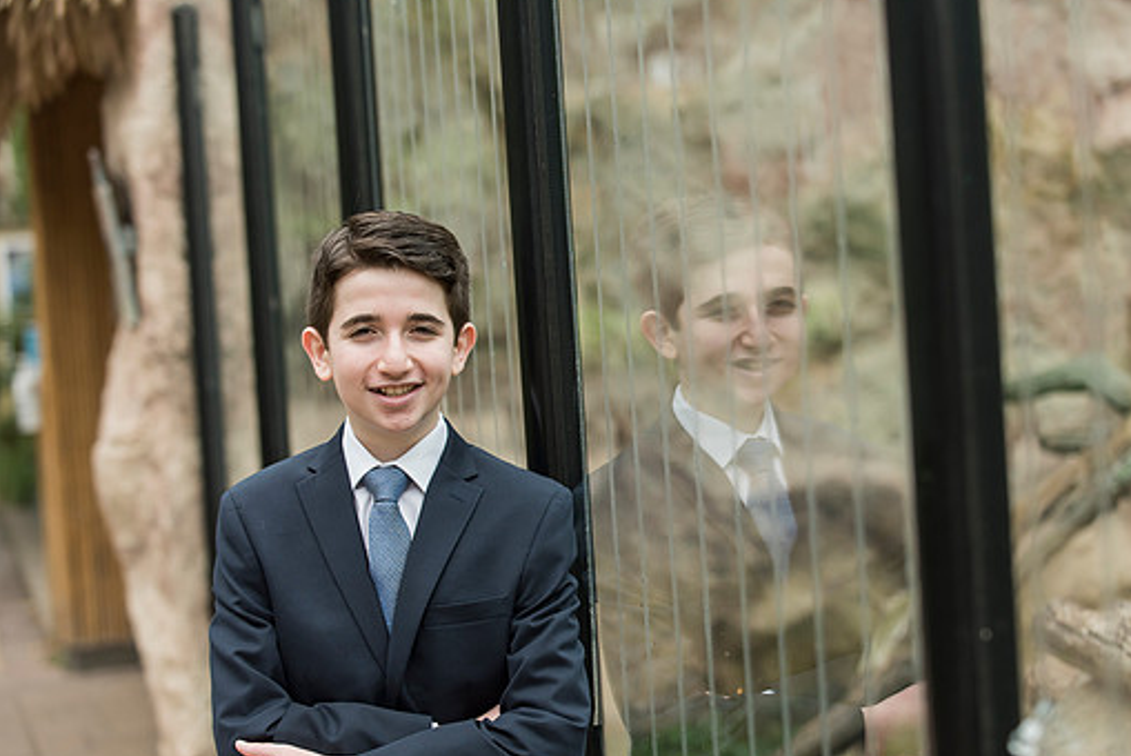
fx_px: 3080
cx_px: 642
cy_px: 415
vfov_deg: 14.0
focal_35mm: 98
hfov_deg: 20.8
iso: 400
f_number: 3.5
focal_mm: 86
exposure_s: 1/640
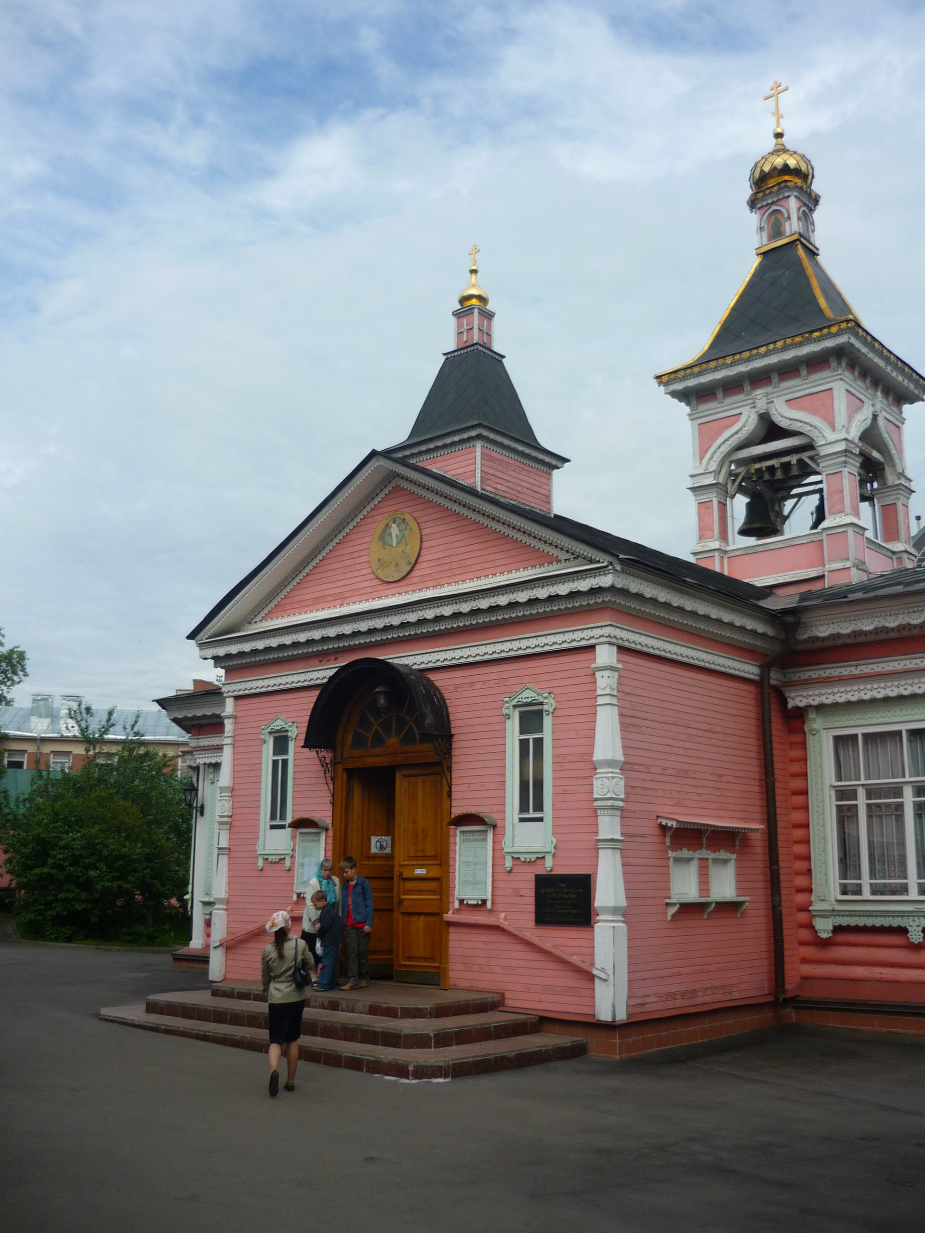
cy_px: 616
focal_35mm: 33
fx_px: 1176
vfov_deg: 55.4
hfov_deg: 42.9
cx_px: 462
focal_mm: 5.5
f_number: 8
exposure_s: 1/160
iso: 100
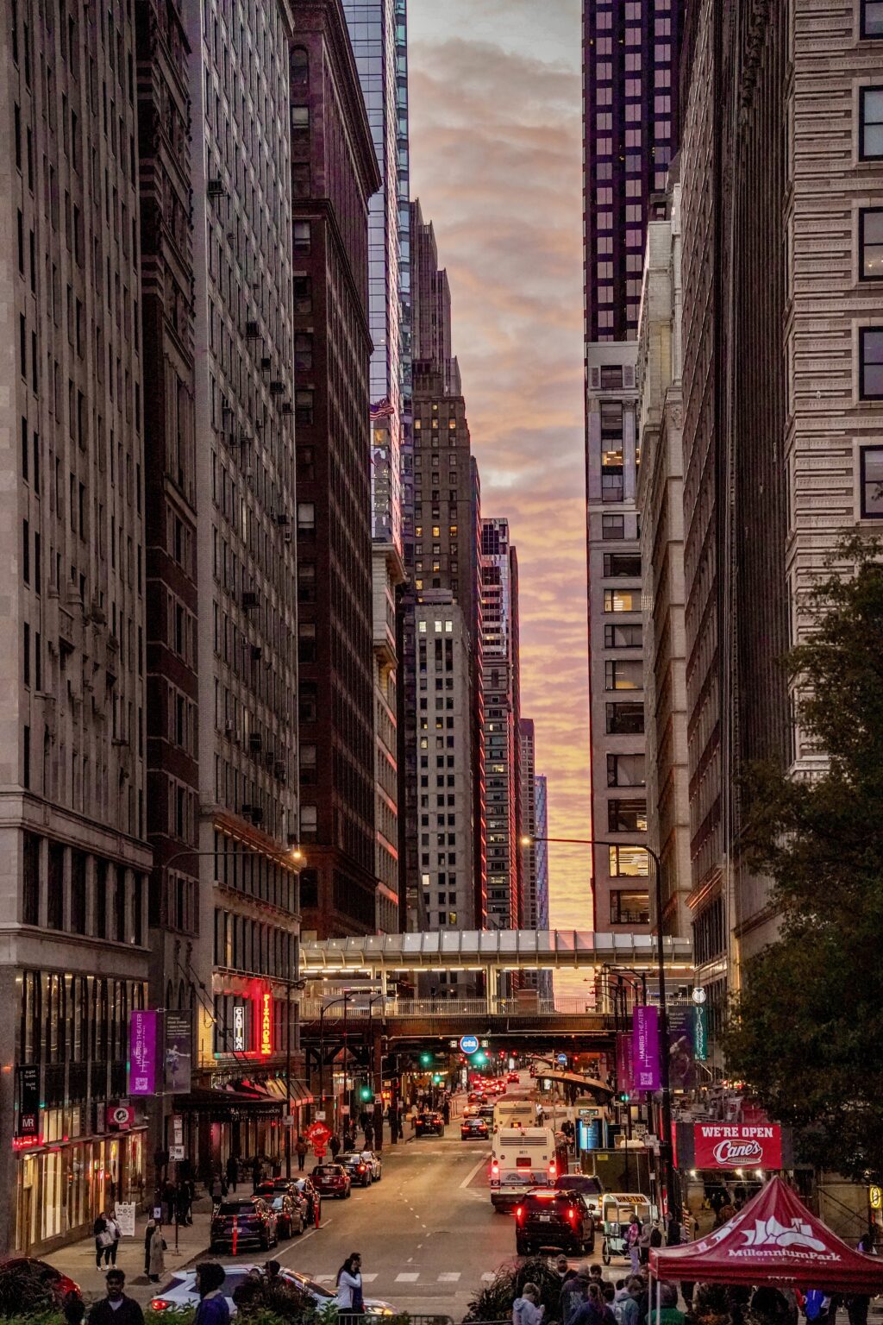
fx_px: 3532
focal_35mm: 96
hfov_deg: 14.3
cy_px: 662
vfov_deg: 21.2
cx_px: 442
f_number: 4.5
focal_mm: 96
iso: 12800
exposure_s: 1/500
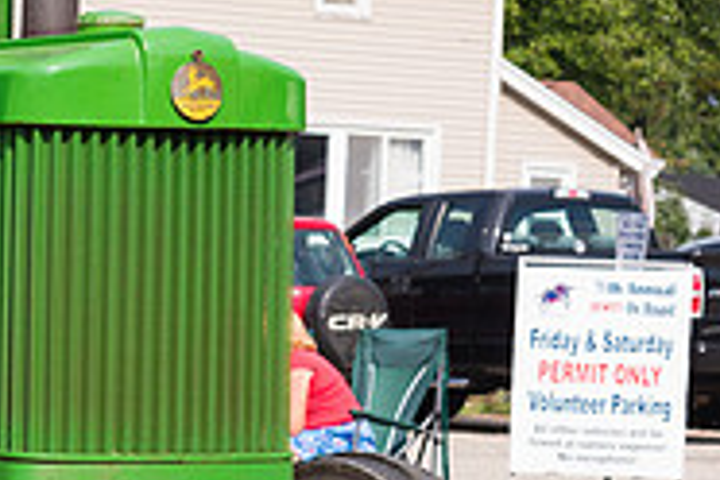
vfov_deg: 7.1
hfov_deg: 10.4
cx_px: -194
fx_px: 3860
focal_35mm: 193
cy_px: 273
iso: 160
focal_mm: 62
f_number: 6.3
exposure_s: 1/500
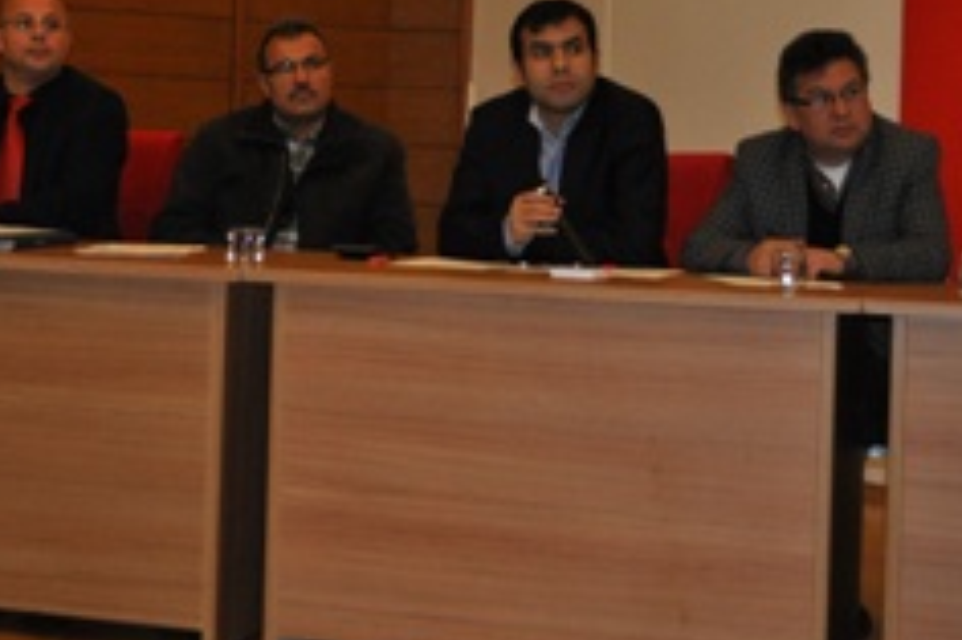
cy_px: 102
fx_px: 1976
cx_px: 473
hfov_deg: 27.4
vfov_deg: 18.2
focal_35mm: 74
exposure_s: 1/60
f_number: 4.2
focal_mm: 26
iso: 800
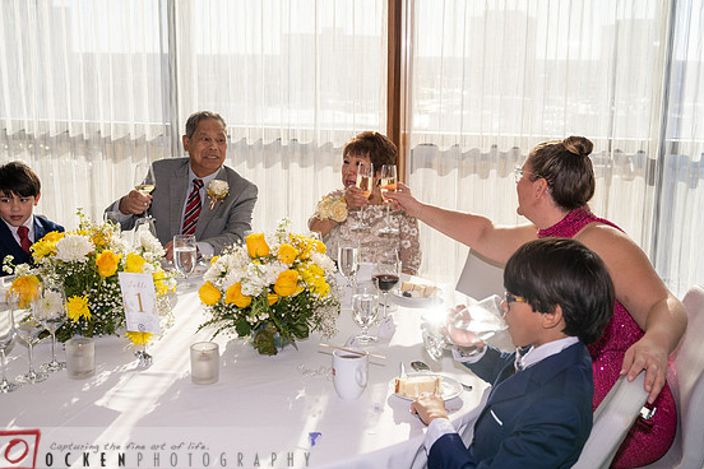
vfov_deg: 31.9
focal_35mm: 42
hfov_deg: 46.4
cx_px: 355
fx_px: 821
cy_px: 231
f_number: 5.6
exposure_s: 1/1600
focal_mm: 40
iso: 1000
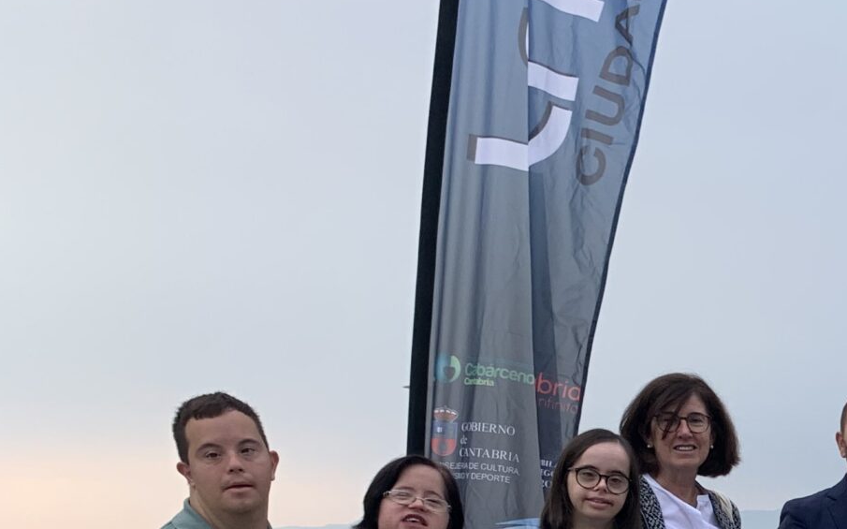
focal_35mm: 78
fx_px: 1800
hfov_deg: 22.6
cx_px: 1194
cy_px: 724
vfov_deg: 15.7
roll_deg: +0.3
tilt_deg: -4.9
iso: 25
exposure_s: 1/631
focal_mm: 4.25
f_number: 1.8
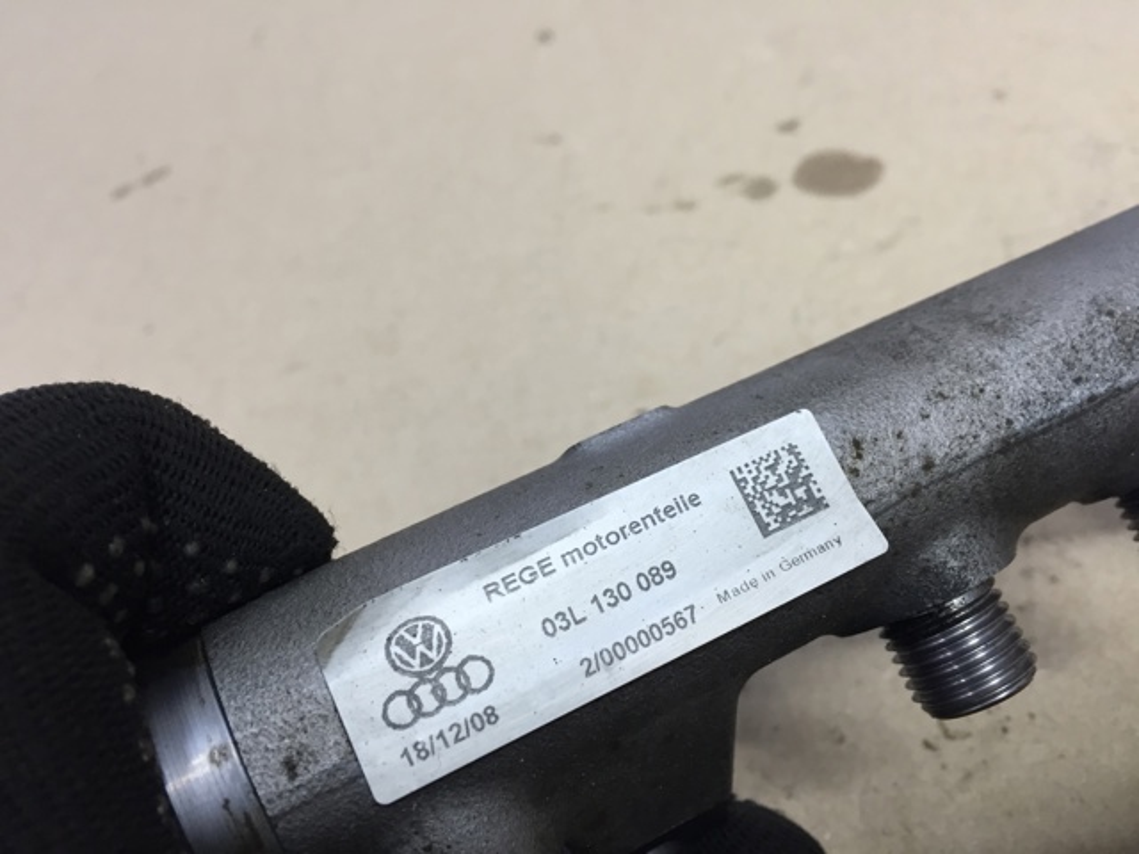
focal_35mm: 29
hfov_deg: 61.7
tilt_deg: -46.4
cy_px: 427
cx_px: 570
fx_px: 954
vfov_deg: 48.2
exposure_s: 1/33
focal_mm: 4.15
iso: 50
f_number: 2.2
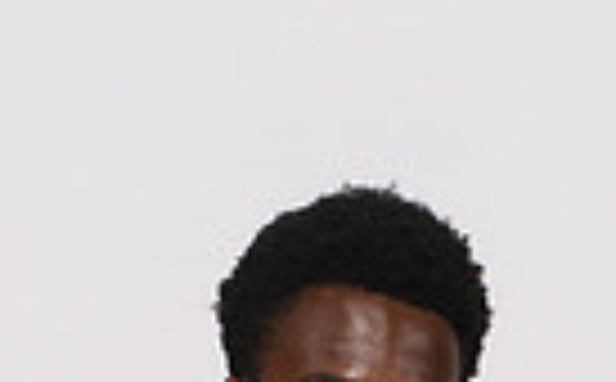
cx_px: 378
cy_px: 912
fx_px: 1910
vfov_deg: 10.0
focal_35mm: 114
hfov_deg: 18.3
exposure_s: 1/320
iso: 640
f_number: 8
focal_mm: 34
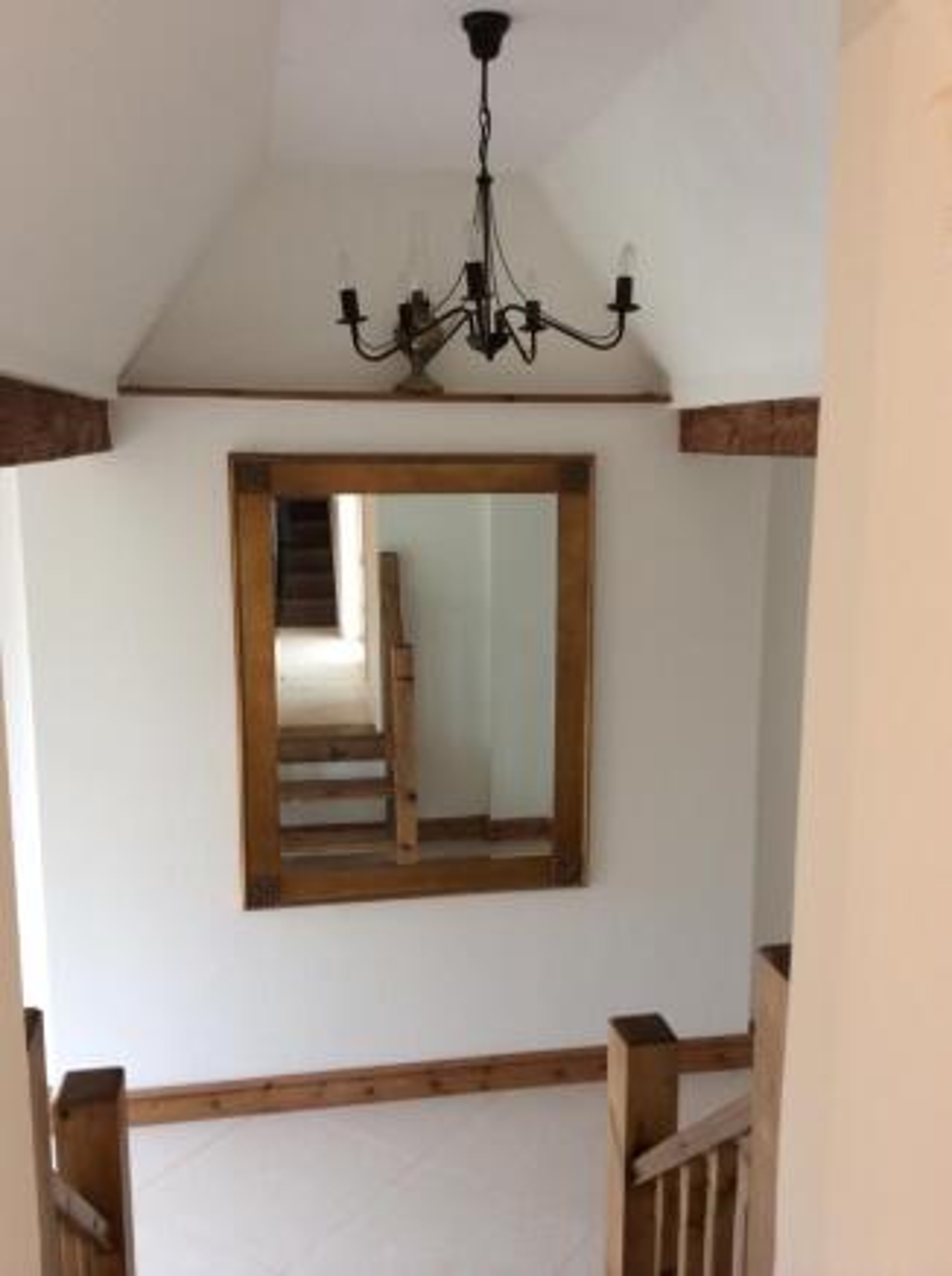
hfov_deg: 42.8
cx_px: 476
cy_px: 638
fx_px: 1214
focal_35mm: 33
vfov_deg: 55.4
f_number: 2.4
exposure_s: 1/24
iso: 64
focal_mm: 3.3
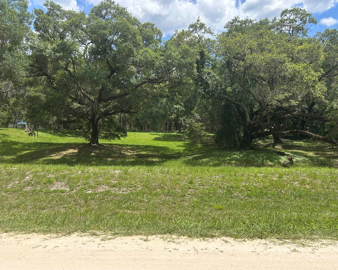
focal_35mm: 28
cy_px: 133
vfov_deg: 51.5
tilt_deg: -1.1
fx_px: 280
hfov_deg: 62.2
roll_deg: -0.2
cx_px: 180
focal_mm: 5.7
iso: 50
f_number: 1.5
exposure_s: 1/2695
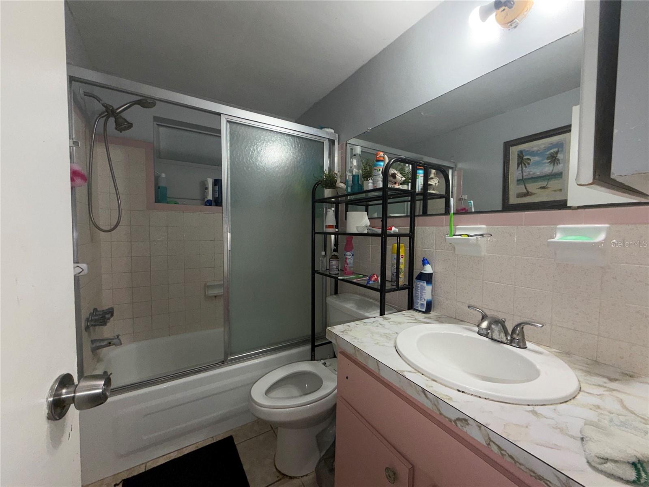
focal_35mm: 14
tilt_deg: -2.6
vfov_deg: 85.7
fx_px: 262
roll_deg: -1.2
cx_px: 324
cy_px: 244
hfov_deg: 102.1
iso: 50
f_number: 2.2
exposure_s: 1/120
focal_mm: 2.22
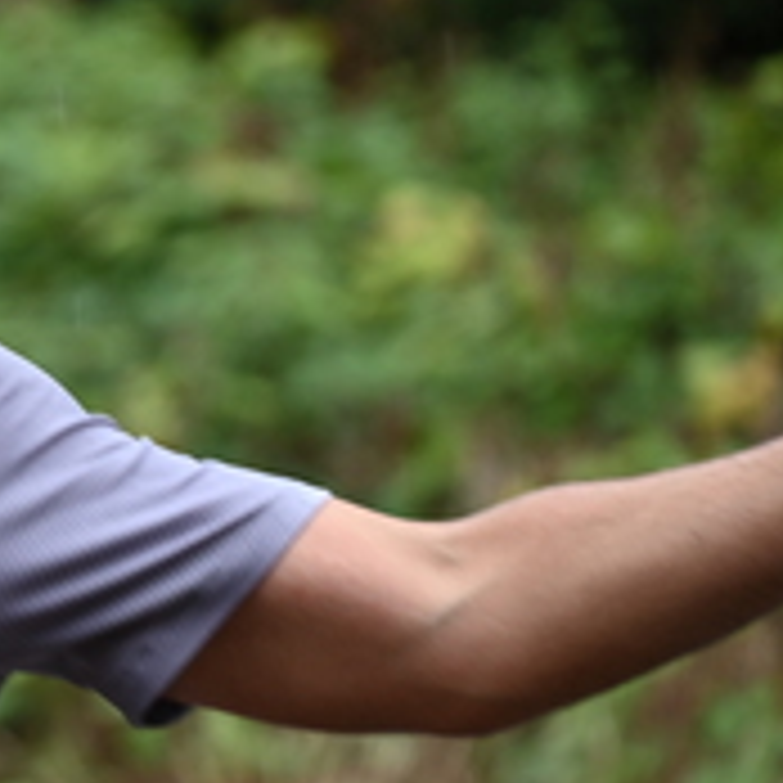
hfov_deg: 3.2
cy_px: 506
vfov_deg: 3.3
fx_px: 13768
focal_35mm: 538
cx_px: -400
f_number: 6.3
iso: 720
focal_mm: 200
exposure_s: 1/250
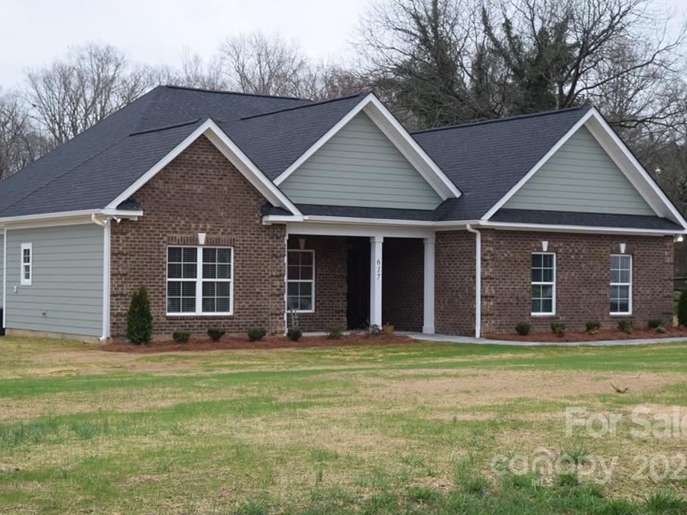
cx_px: 328
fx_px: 1369
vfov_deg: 21.3
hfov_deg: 28.2
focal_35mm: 69
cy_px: 257
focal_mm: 42
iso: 400
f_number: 7.1
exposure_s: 1/200
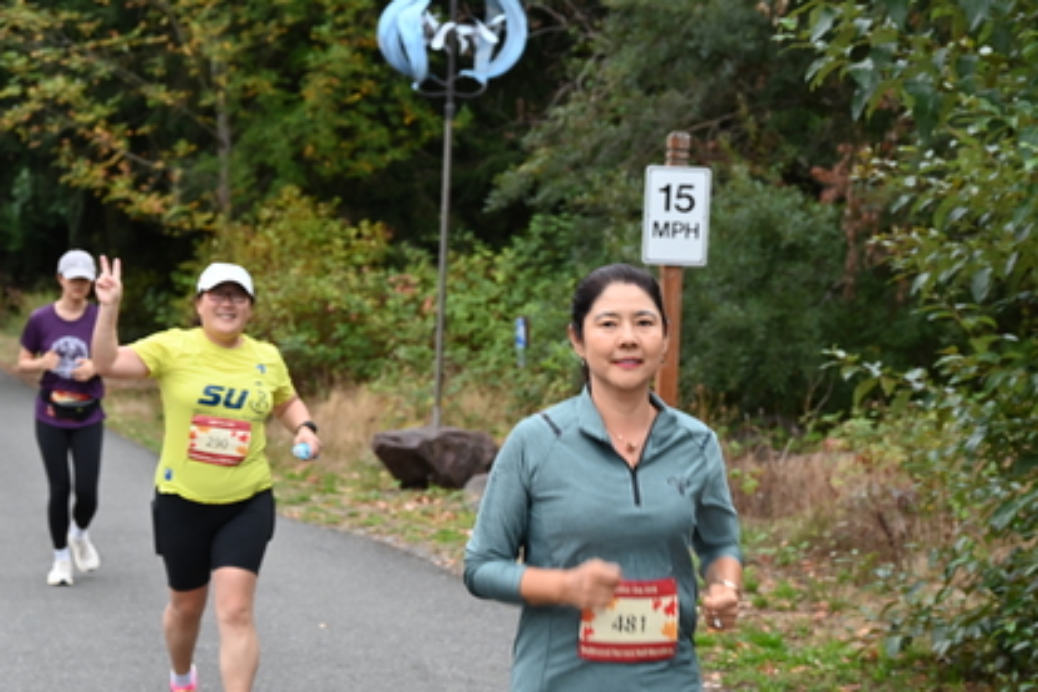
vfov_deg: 14.7
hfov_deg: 21.9
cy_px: 357
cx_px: 609
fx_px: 2681
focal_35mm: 93
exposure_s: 1/125
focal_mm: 70
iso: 900
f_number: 6
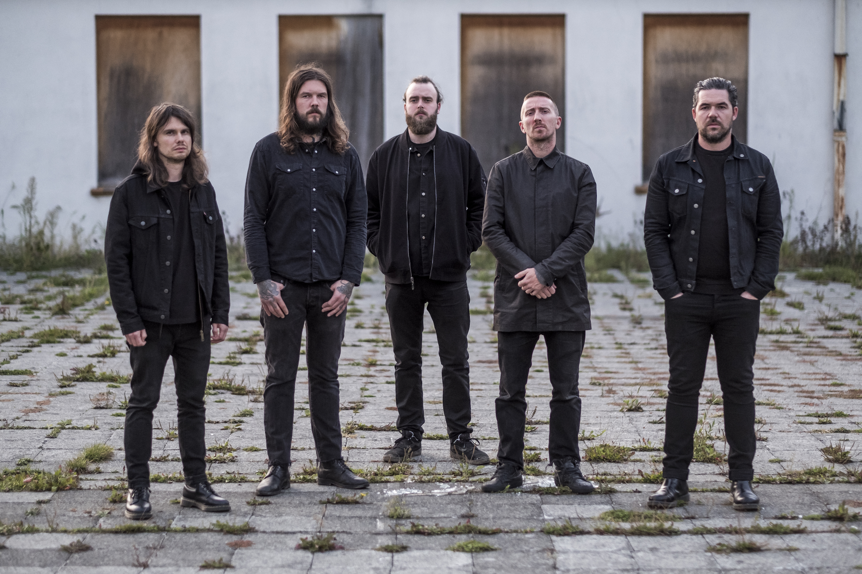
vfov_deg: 16.3
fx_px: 2011
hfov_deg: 24.2
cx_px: 431
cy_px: 287
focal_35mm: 84
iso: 800
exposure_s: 1/1900
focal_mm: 56
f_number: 1.4
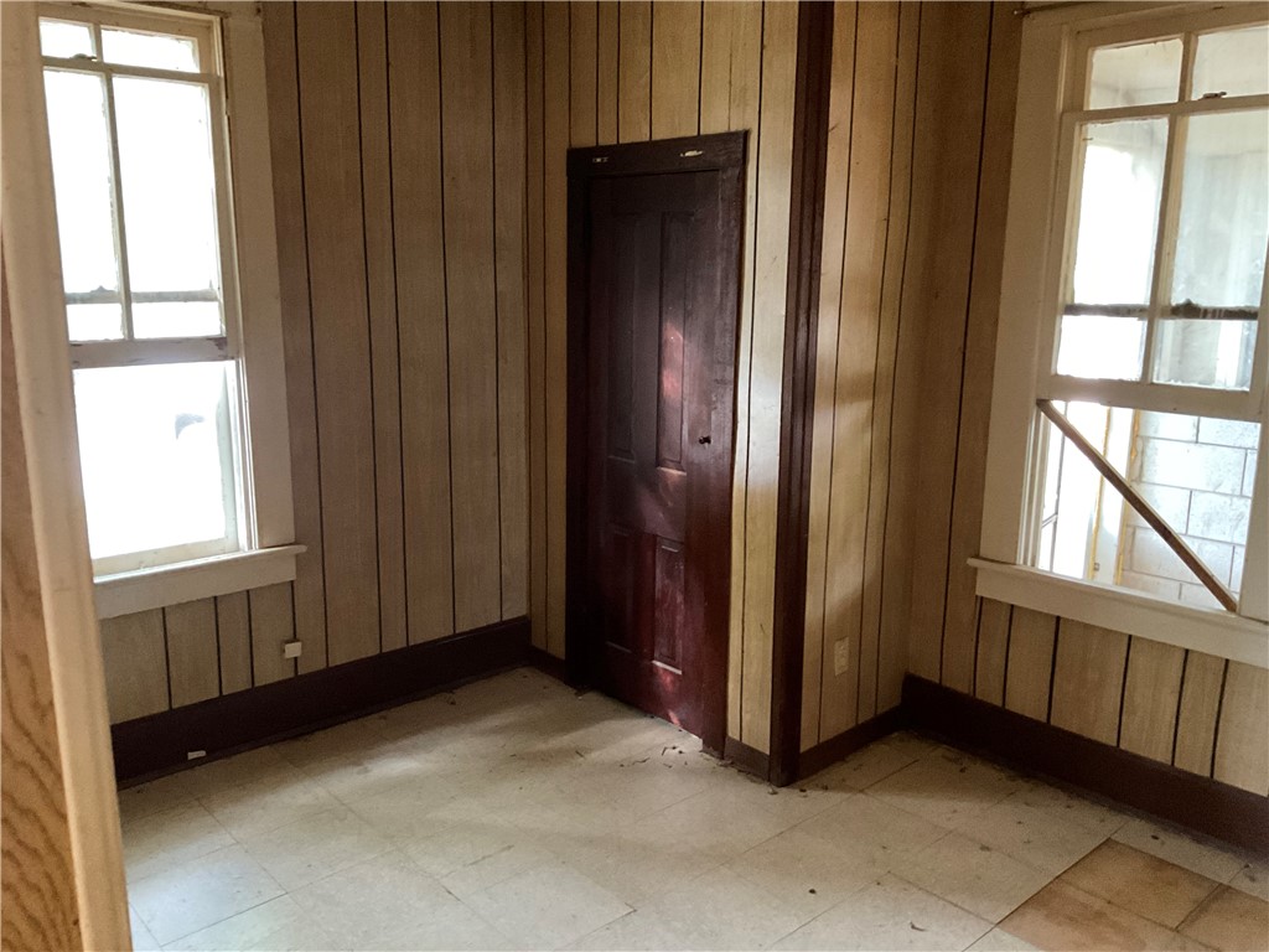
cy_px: 476
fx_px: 1063
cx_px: 634
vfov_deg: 48.2
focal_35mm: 29
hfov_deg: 61.7
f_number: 1.8
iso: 500
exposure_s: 1/24
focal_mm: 3
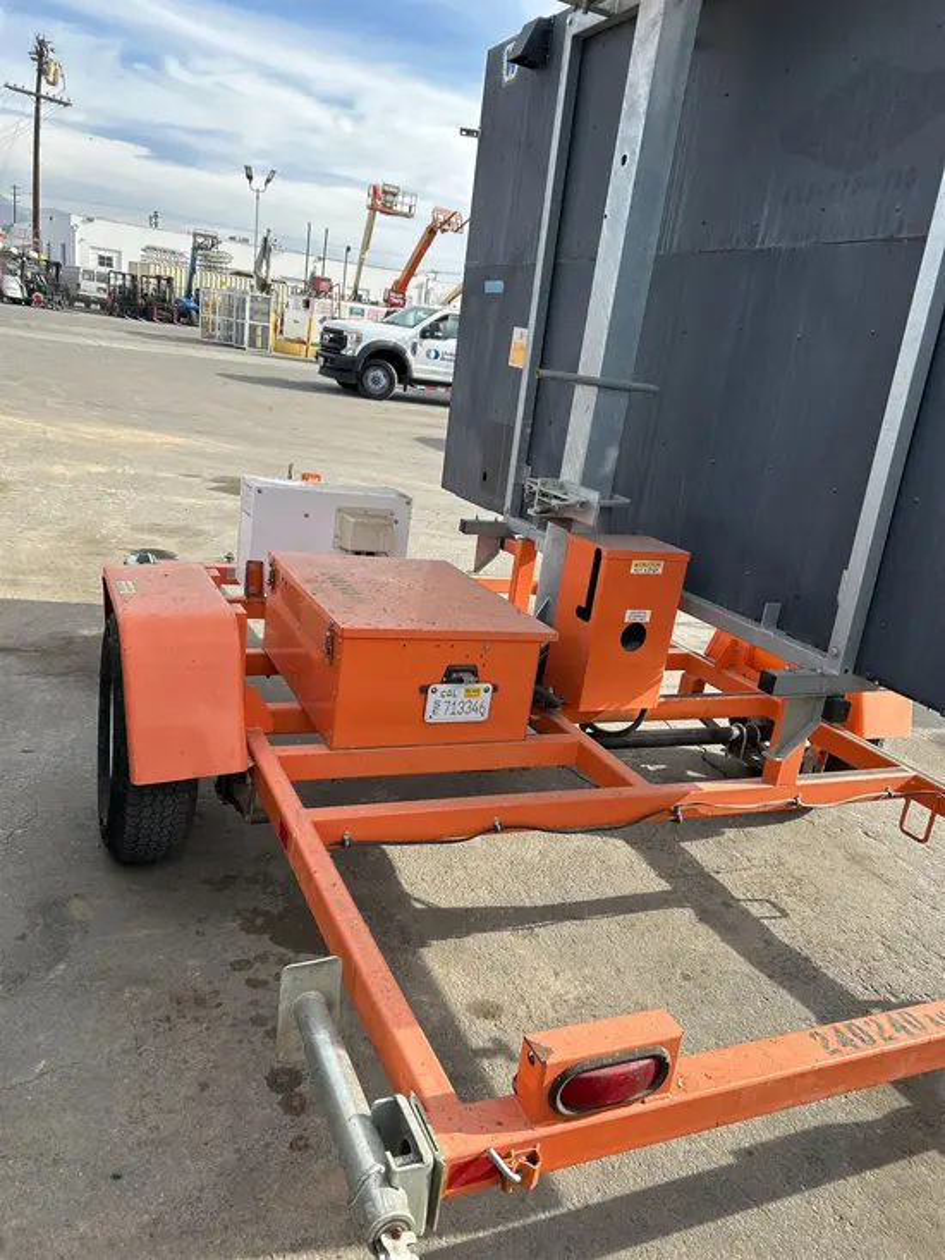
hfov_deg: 53.1
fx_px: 946
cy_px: 630
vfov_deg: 67.3
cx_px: 472
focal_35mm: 26
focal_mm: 5.7
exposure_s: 1/1531
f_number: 1.5
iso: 50
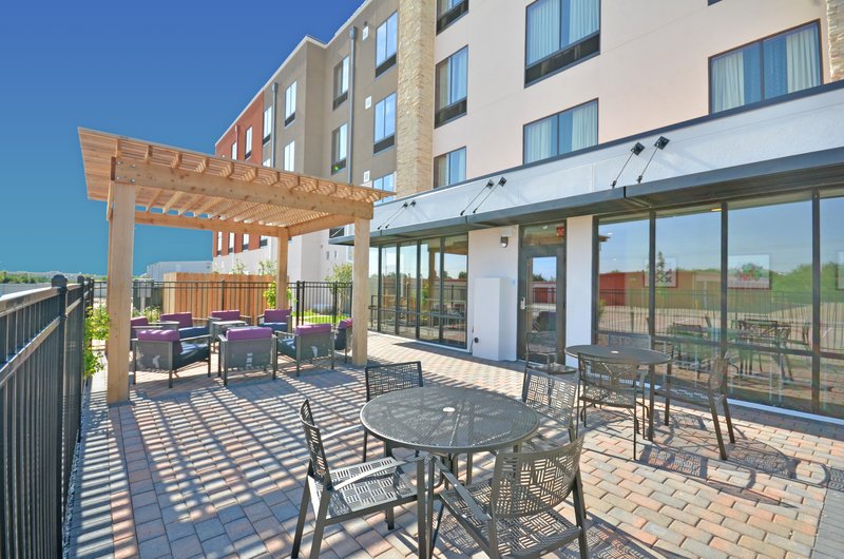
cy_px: 280
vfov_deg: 71.8
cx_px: 422
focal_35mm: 16
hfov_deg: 95.1
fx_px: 386
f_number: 8
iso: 250
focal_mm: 11
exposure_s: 1/250
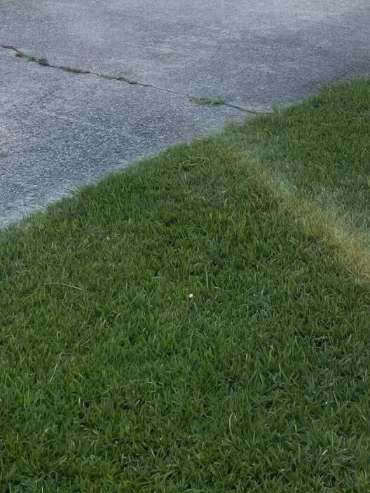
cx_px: 291
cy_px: -102
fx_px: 1012
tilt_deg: -4.8
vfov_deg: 24.7
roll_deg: -2.1
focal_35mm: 71
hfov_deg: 20.5
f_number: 1.6
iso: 50
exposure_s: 1/887
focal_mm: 5.1
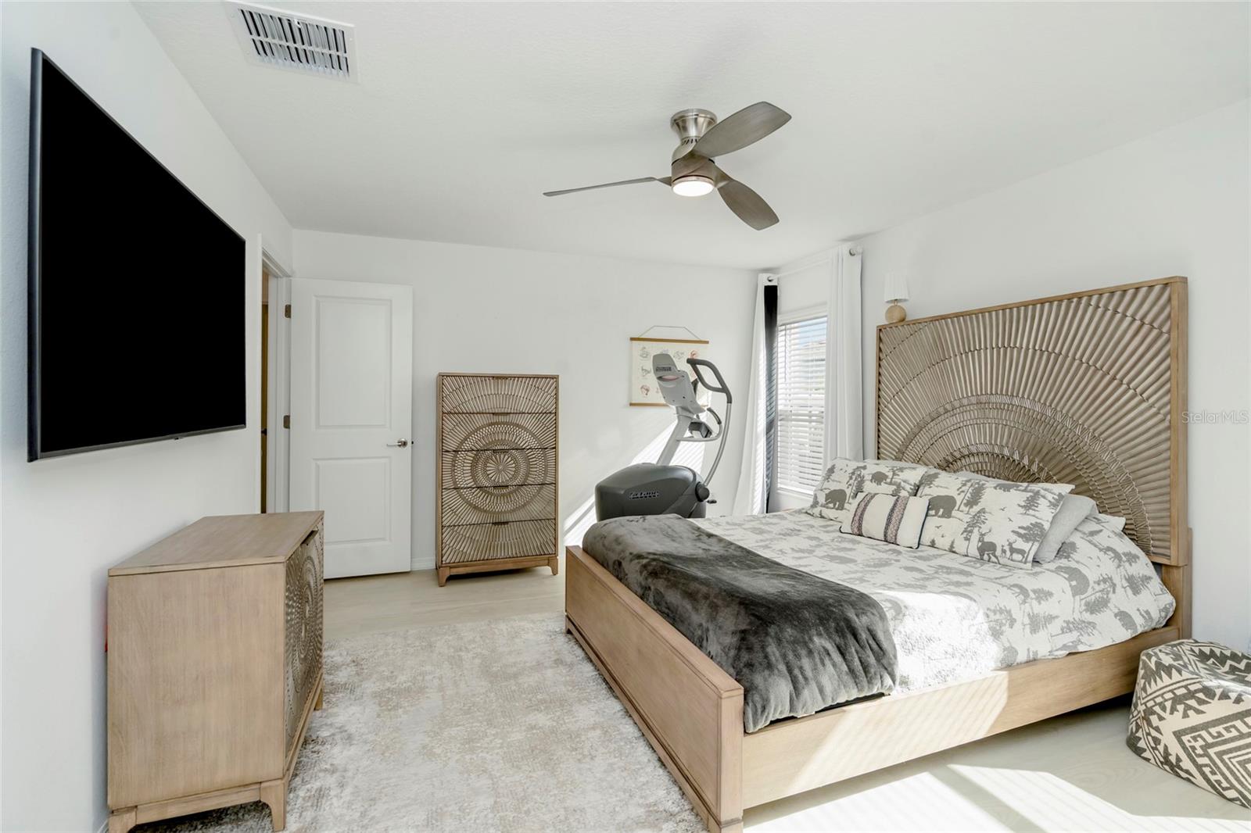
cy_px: 416
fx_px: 556
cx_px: 626
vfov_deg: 73.7
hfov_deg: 96.7
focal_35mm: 16
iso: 250
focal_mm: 16
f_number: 6.7
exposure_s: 1/90
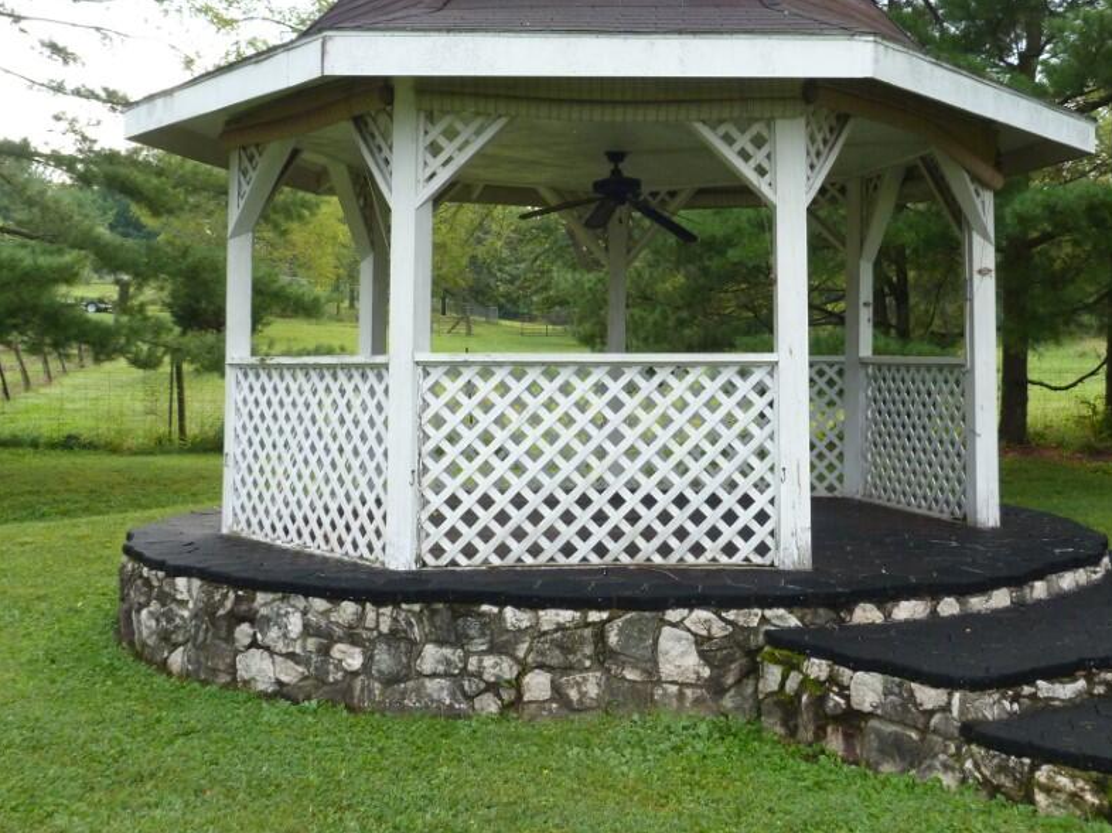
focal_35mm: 43
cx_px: 655
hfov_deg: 43.7
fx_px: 1381
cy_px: 291
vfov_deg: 33.3
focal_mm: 5.9
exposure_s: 1/200
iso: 160
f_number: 3.2
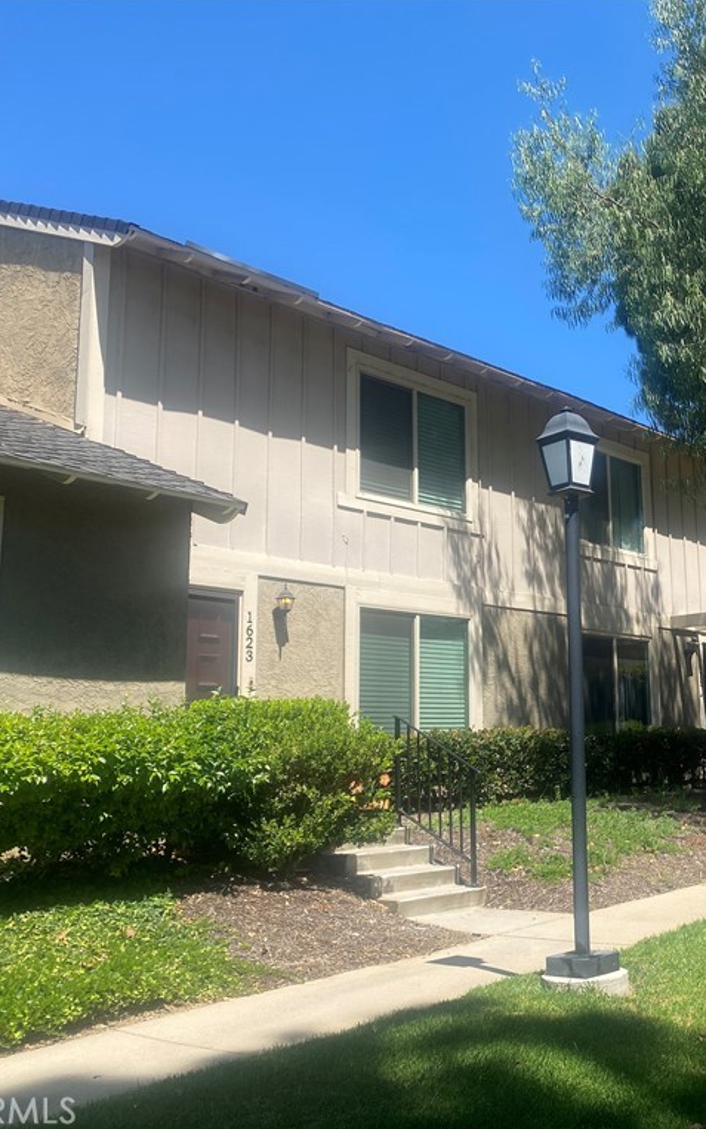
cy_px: 564
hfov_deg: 32.3
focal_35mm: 37
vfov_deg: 52.7
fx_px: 1139
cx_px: 672
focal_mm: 4.25
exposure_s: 1/1543
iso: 32
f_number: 1.8
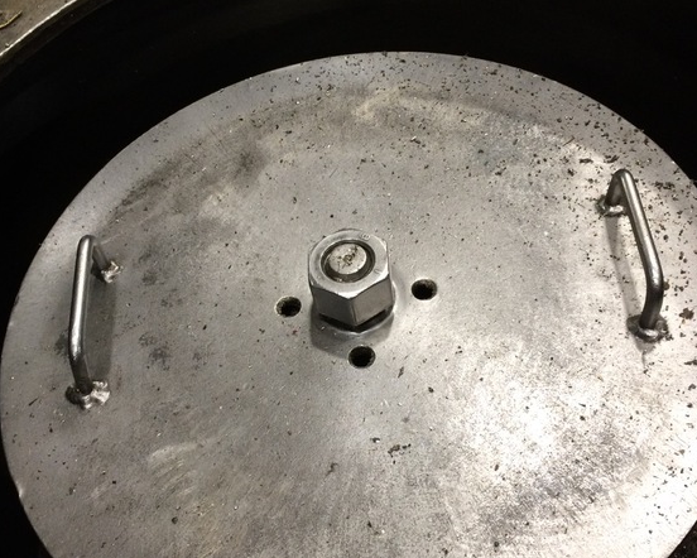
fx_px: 846
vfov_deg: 36.5
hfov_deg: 44.8
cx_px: 335
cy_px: 293
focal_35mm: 41
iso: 160
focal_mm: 4.15
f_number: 2.2
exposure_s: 1/30
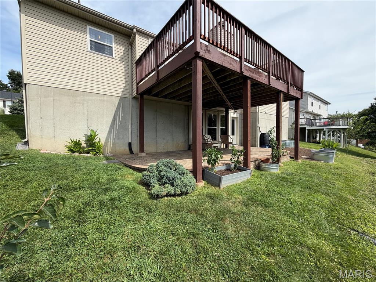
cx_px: 188
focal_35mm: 14
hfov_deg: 102.1
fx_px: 152
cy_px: 141
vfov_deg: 85.7
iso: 32
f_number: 2.2
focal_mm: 2.22
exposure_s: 1/770
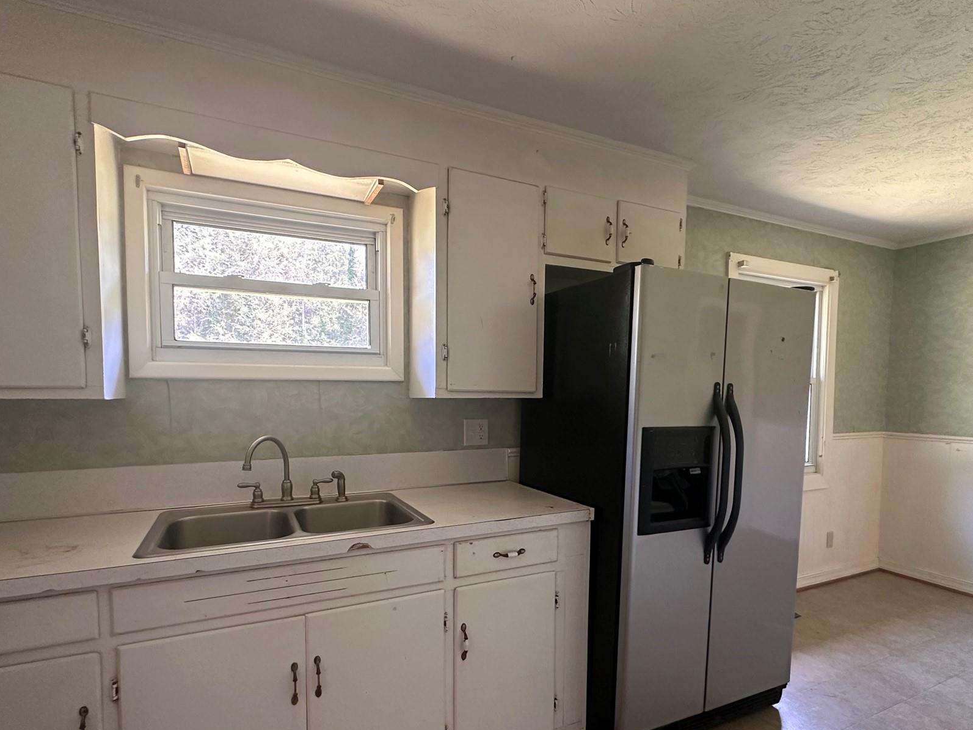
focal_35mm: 18
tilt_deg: -3.9
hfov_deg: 87.7
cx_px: 468
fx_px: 506
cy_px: 424
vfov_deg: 71.1
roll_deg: +0.0
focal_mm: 2.22
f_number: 2.2
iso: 400
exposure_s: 1/60
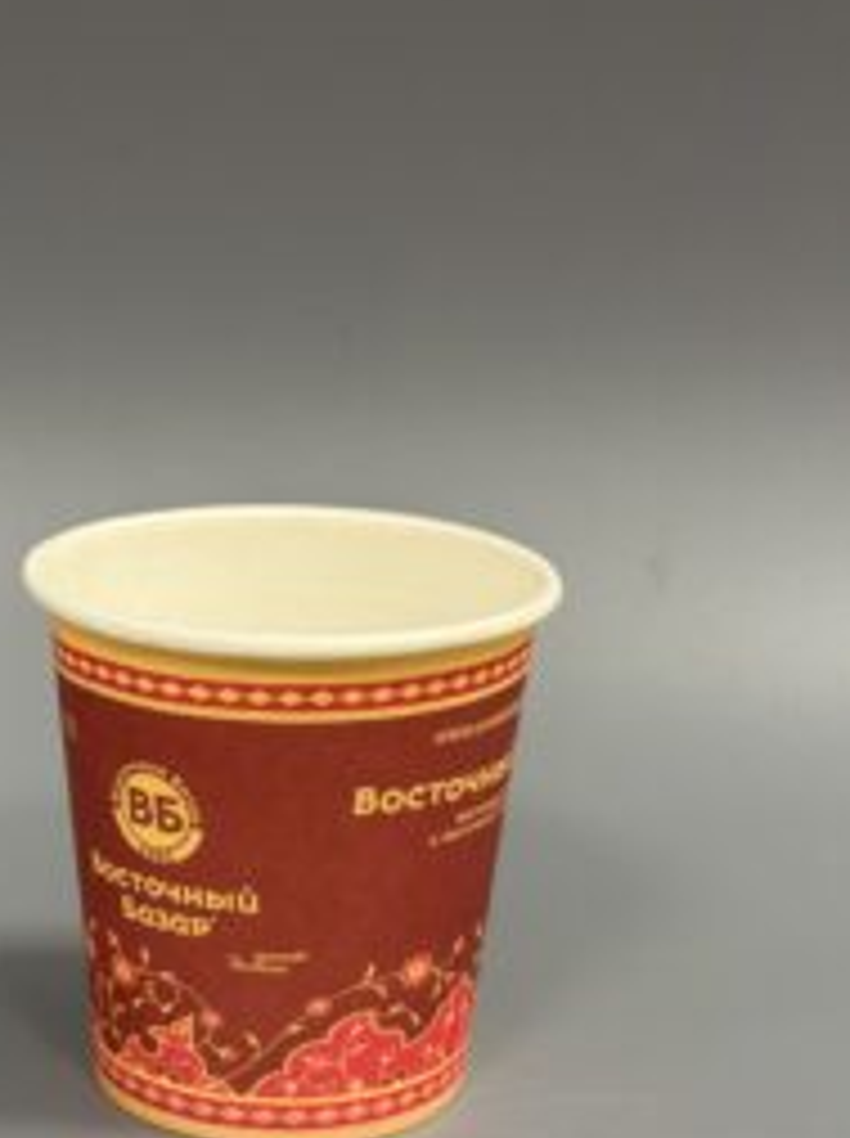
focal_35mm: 76
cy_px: 828
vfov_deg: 25.4
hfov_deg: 19.3
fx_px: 2495
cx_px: 288
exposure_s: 1/50
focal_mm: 6.76
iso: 125
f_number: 1.78
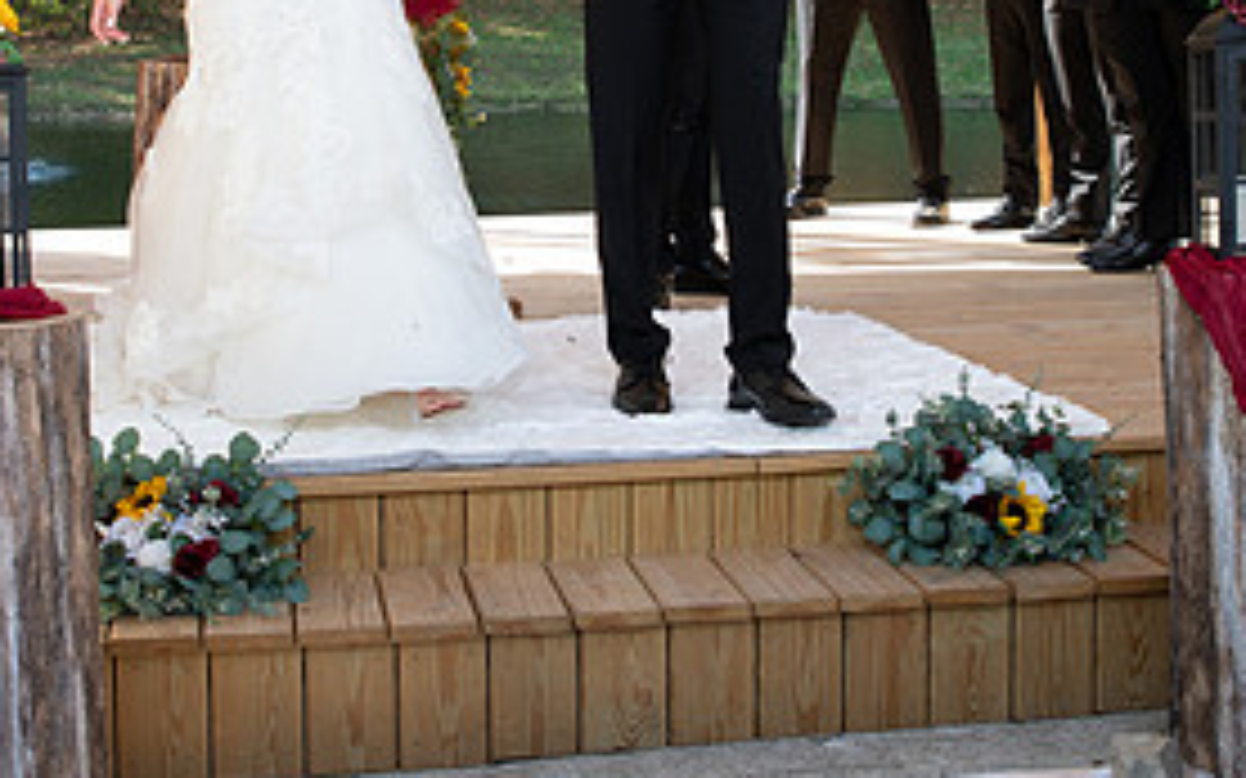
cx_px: 585
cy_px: 106
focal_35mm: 63
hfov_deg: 32.5
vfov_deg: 20.3
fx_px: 2139
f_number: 4
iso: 320
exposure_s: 1/250
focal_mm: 26
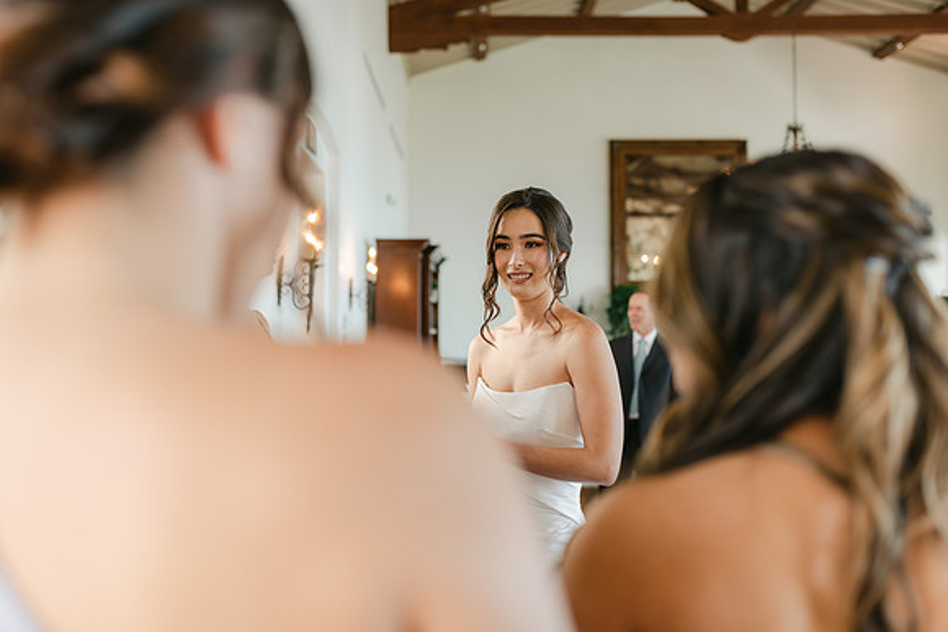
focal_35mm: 35
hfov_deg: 54.4
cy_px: 316
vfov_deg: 37.9
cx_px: 474
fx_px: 922
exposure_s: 1/125
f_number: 2
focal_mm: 35
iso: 180
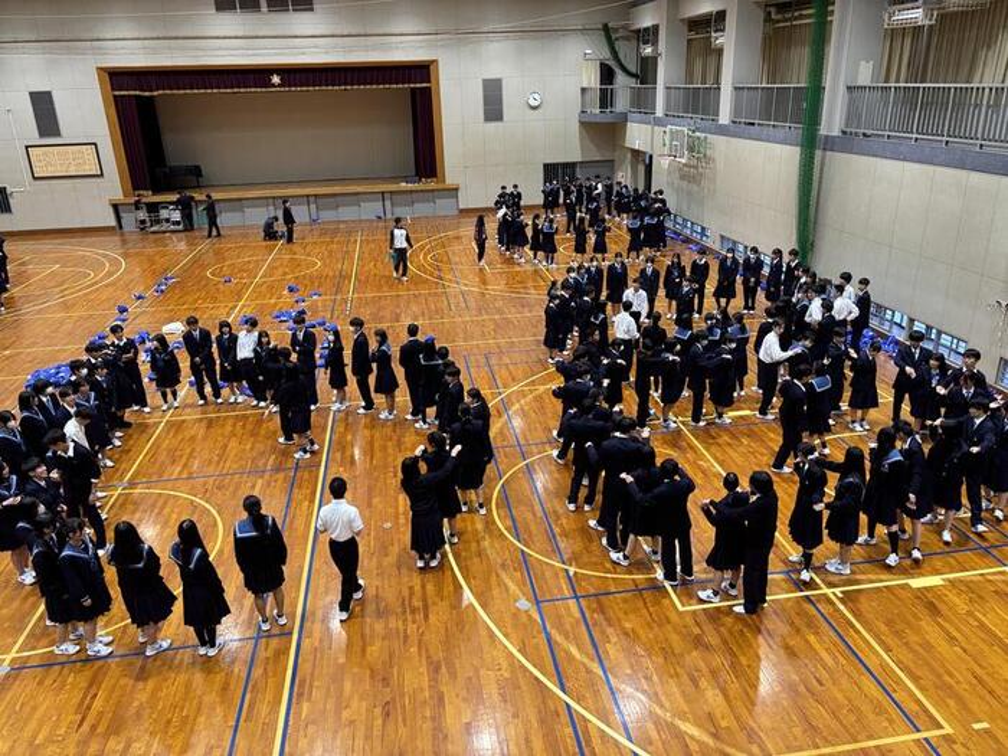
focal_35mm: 26
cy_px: 378
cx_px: 504
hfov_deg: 67.3
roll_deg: +1.8
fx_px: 757
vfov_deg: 53.1
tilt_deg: -21.4
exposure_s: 1/60
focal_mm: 5.96
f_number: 1.6
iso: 160
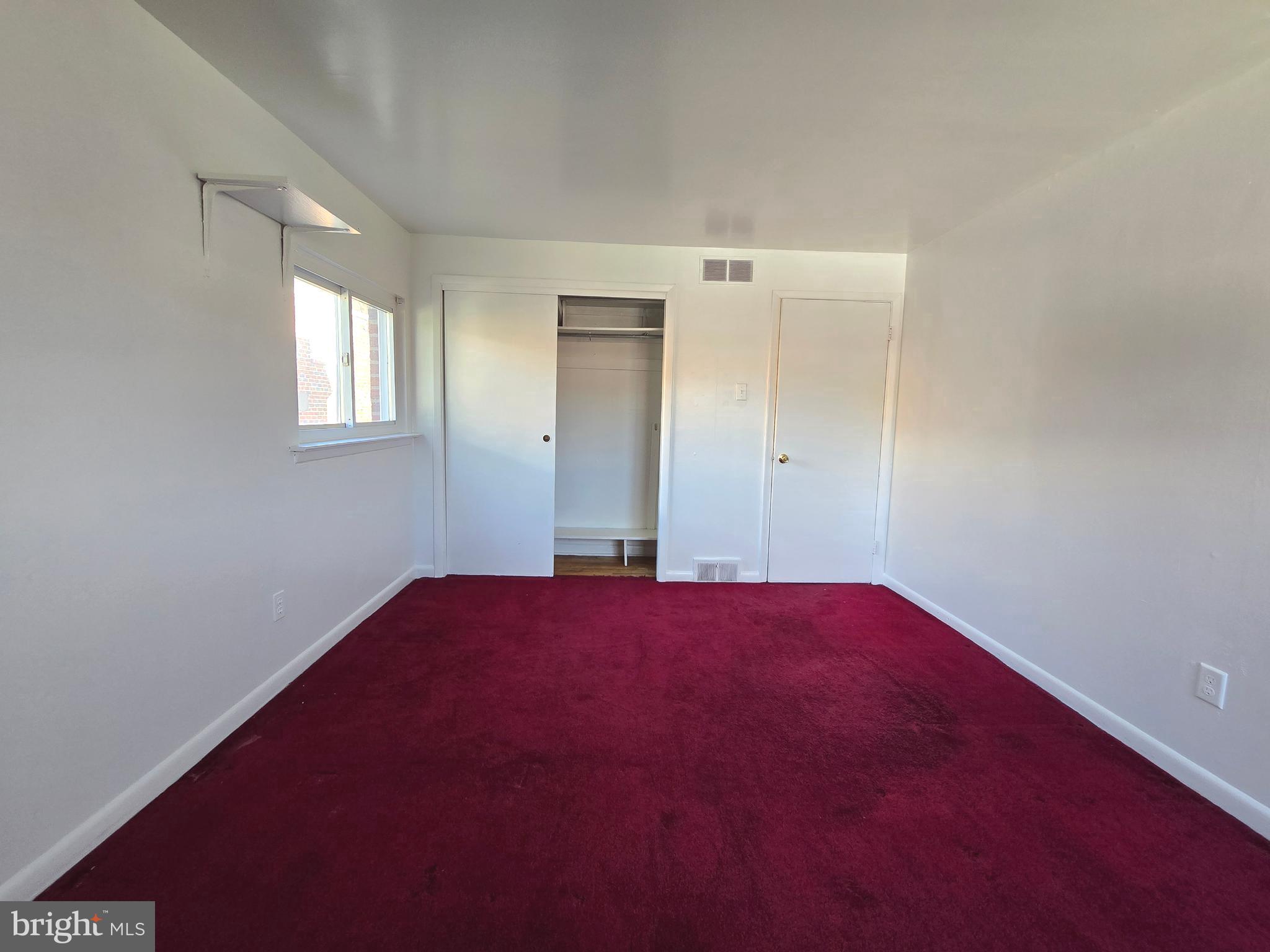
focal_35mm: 13
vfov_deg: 89.9
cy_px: 476
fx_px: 477
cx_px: 635
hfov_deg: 106.2
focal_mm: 2.2
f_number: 2.2
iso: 125
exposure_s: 1/60
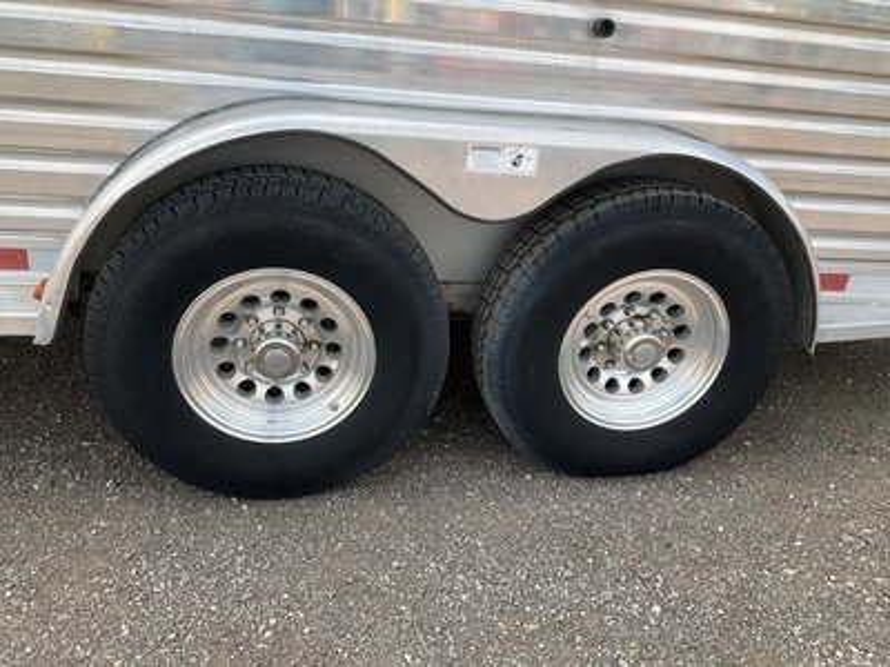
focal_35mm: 29
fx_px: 746
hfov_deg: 61.7
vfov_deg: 48.2
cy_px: 334
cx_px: 445
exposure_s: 1/759
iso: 25
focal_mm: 3
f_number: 1.8
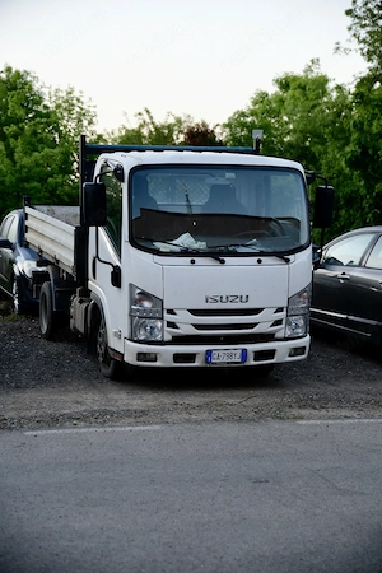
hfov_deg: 18.2
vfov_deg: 27.0
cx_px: 191
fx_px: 1194
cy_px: 286
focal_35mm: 75
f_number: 4
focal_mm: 75
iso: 1100
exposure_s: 1/160
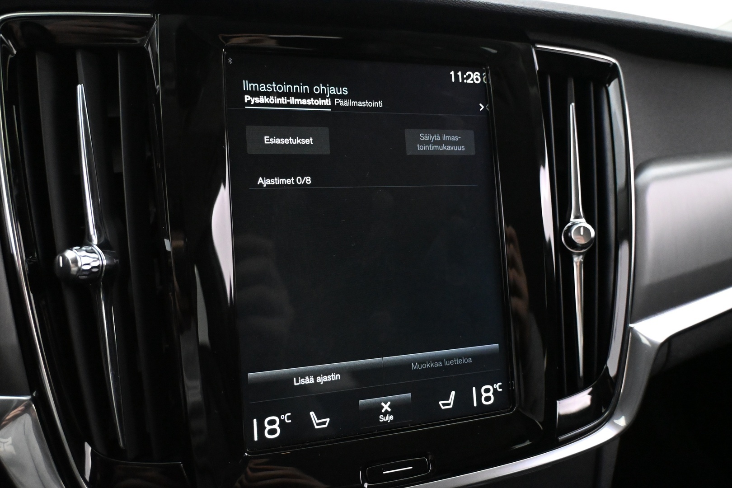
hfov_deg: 67.4
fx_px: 549
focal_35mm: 27
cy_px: 244
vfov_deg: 47.9
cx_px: 366
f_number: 3.5
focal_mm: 18
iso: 7200
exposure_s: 1/60
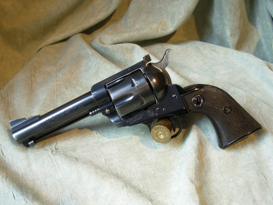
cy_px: 102
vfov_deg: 37.7
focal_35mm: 38
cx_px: 136
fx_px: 300
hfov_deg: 49.0
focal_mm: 6.3
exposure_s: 1/6.5
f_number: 2.9
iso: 50
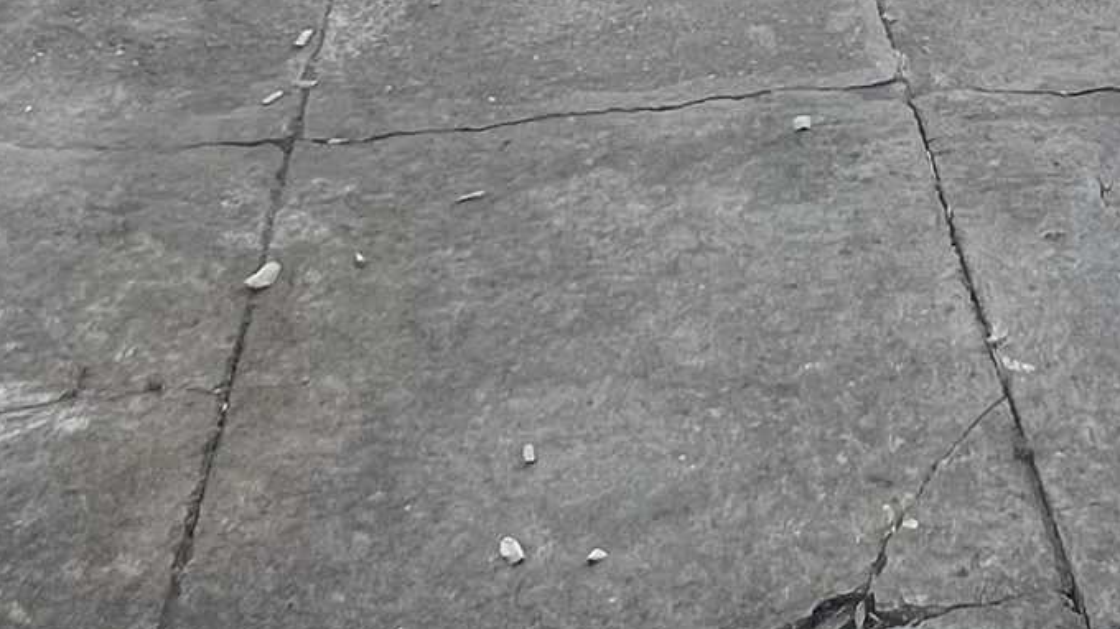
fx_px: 1900
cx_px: 916
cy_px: -270
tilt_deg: -17.6
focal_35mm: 64
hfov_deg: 31.9
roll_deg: +0.2
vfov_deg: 17.2
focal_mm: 1.57
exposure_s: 1/111
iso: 32
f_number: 1.8
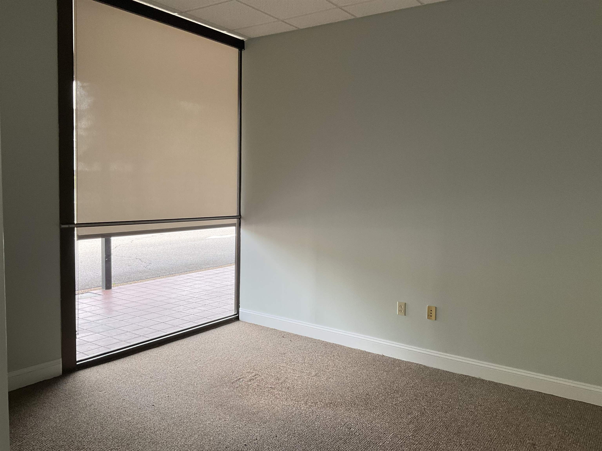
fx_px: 504
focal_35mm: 29
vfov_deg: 48.2
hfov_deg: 61.7
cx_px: 301
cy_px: 226
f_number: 1.8
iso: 80
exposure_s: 1/60
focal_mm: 3
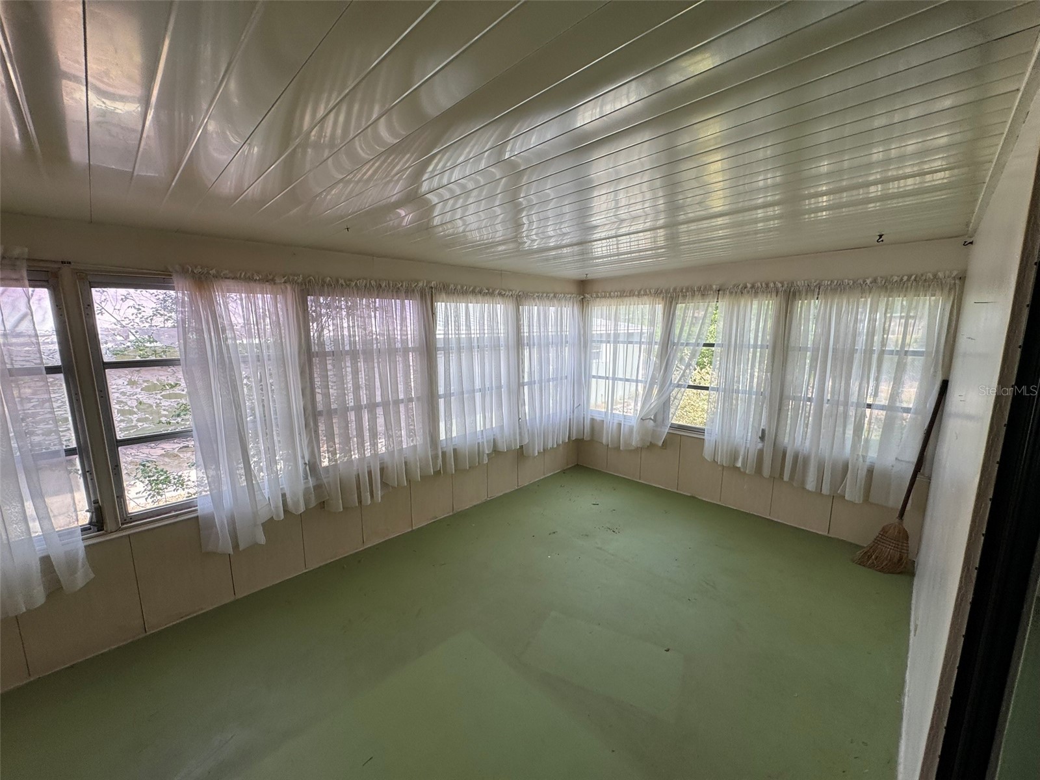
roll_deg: -2.3
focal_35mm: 14
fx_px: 421
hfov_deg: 102.1
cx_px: 520
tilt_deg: -12.2
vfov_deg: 85.7
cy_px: 390
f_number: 2.2
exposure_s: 1/201
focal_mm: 2.22
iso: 40
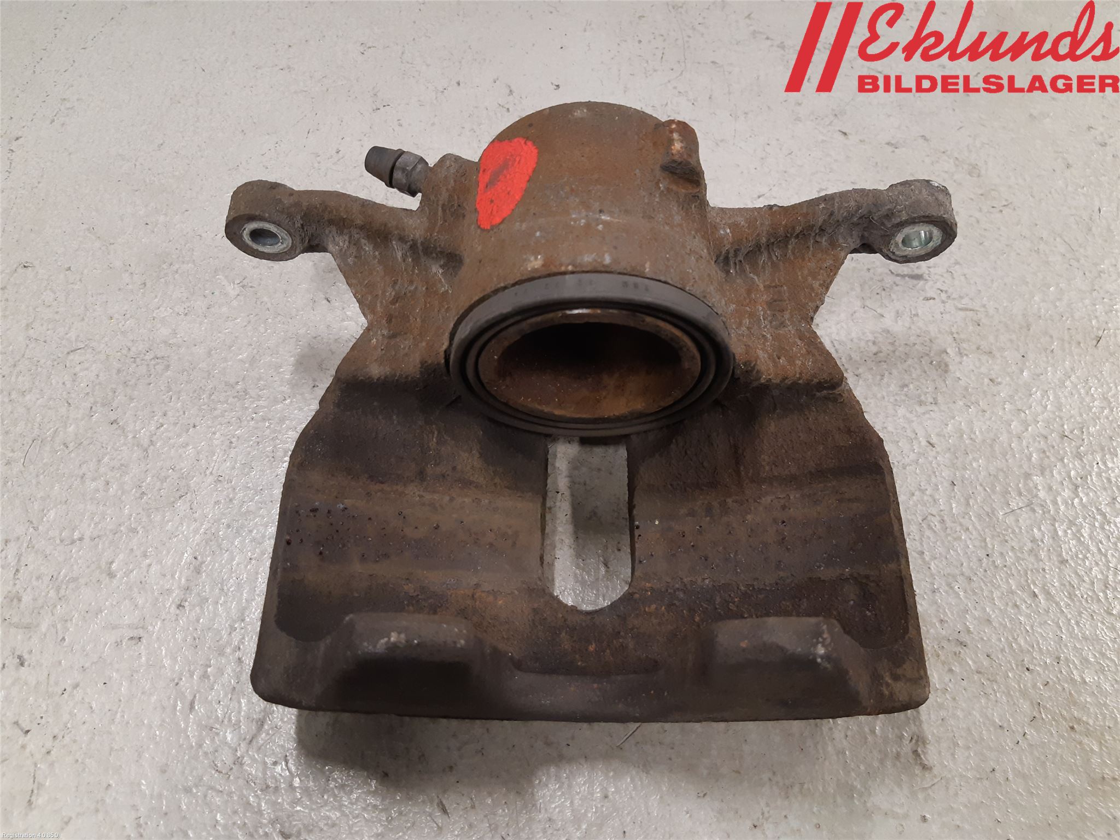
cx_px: 560
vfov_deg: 53.1
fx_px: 841
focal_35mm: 26
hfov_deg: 67.3
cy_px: 420
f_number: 1.7
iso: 160
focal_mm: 3.93
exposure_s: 1/50
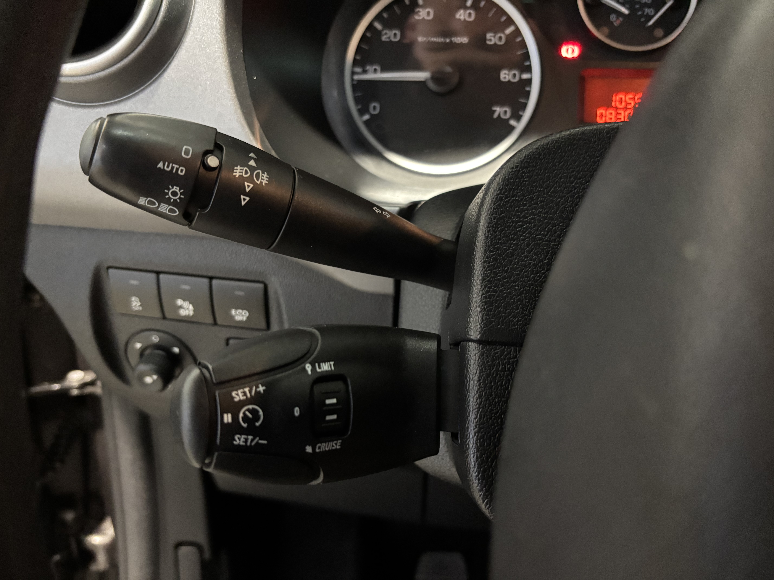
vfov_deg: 53.1
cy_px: 290
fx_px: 581
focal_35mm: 26
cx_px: 387
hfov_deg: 67.3
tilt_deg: -26.6
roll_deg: -1.6
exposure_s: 1/30
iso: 1000
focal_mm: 5.96
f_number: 1.6
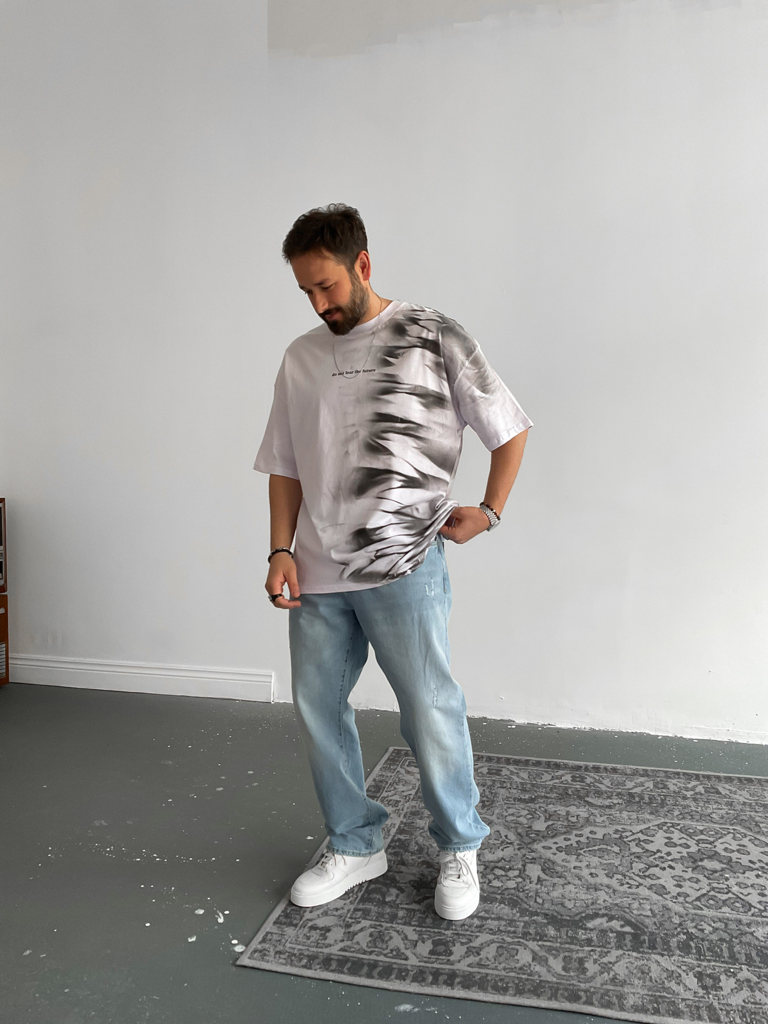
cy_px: 512
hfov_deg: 48.2
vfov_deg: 61.7
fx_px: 858
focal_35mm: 29
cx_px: 384
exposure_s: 1/120
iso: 50
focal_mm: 3
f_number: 1.8
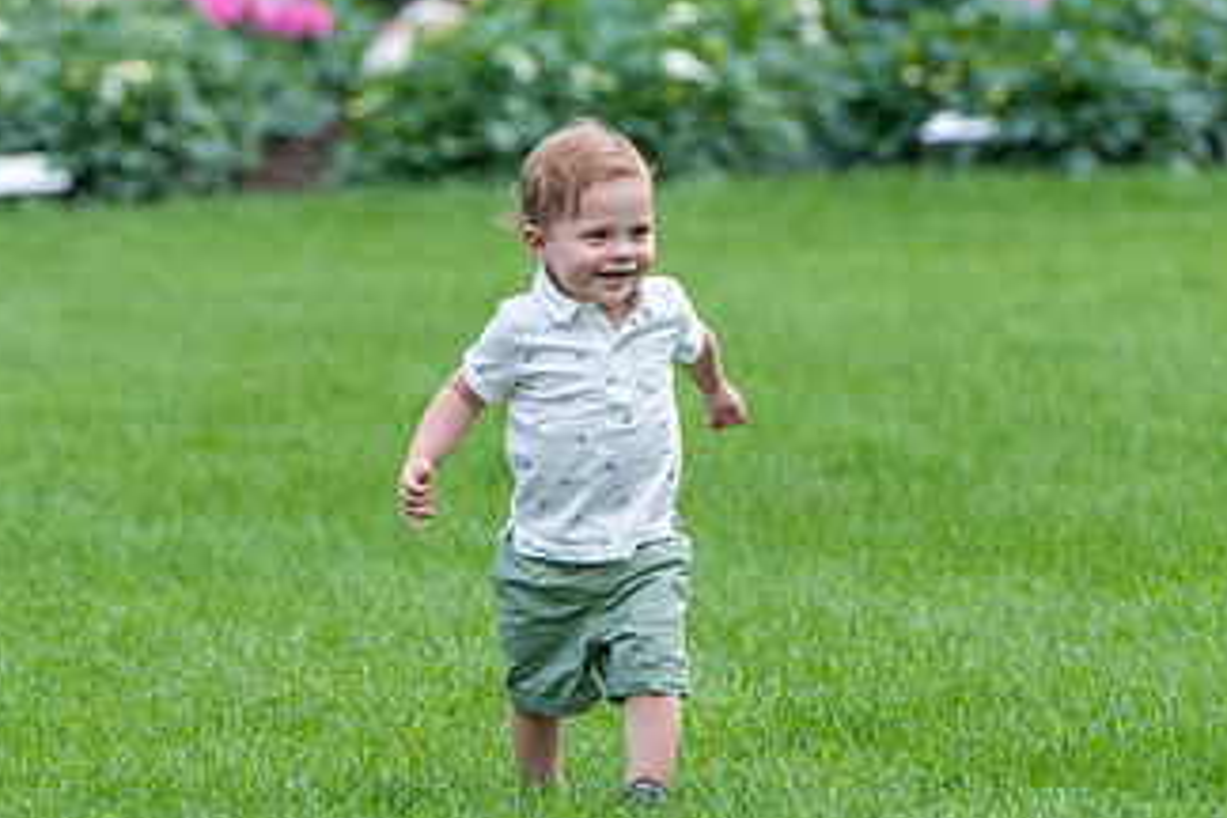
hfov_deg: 3.8
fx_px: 18369
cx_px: 277
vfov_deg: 2.6
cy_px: 400
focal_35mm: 539
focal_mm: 200
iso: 400
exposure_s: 1/400
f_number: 5
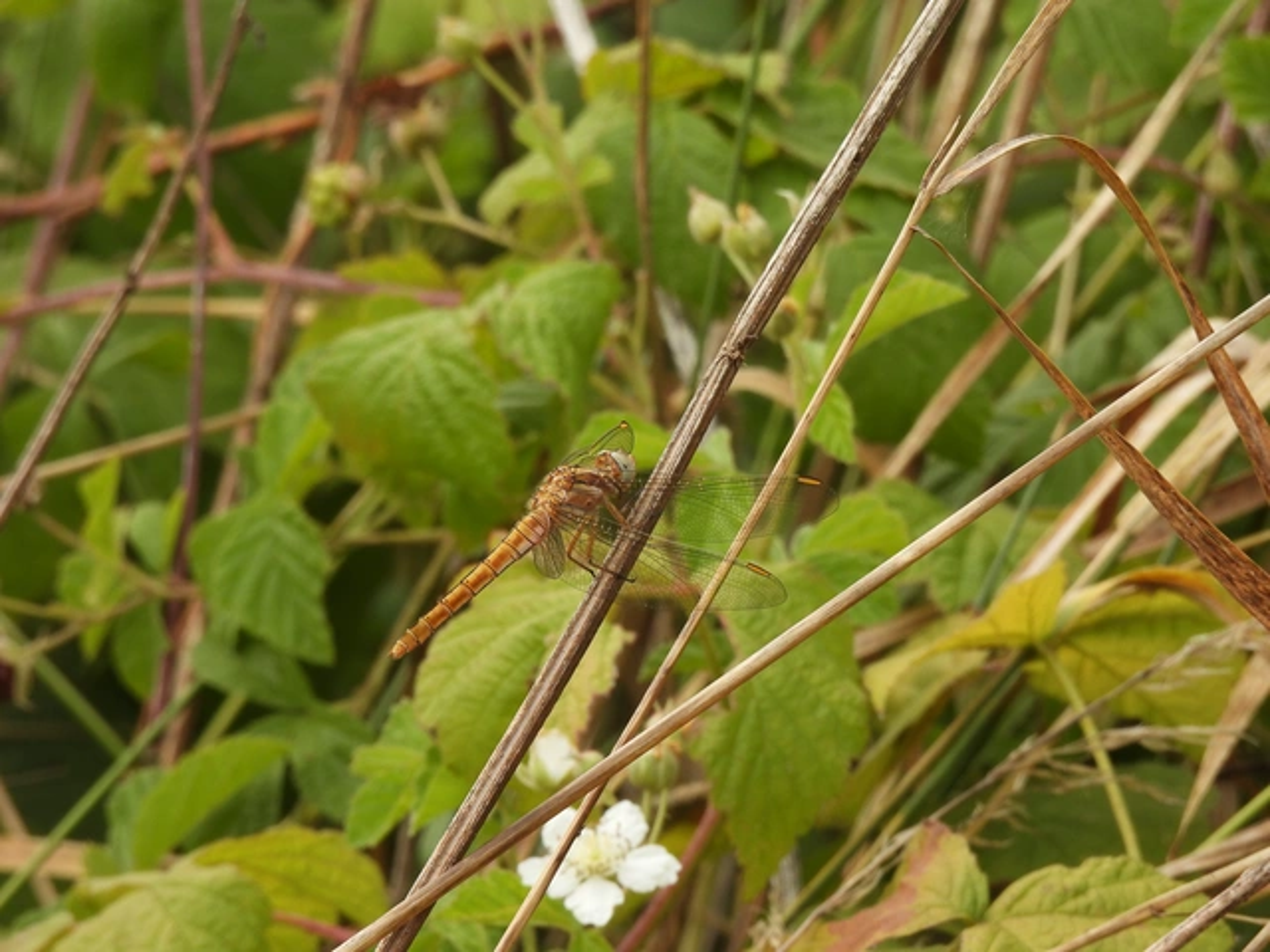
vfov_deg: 2.5
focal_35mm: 600
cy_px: 476
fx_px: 22013
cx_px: 635
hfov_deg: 3.3
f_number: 5.6
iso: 100
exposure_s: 1/100
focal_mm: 107
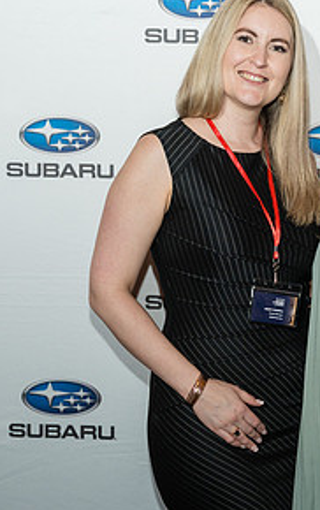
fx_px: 1377
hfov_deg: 13.1
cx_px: 297
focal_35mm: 99
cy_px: 268
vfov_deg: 21.0
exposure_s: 1/250
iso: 640
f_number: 2.8
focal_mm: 47.2
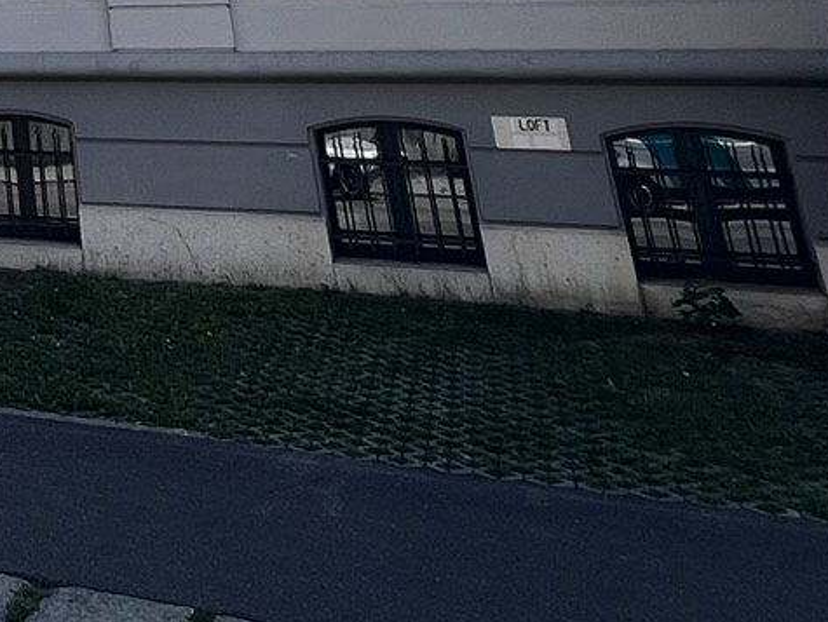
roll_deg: +0.2
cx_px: -458
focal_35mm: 56
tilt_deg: +20.3
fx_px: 1341
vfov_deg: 20.3
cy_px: -436
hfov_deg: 24.9
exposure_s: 1/501
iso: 32
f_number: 1.8
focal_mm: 1.57
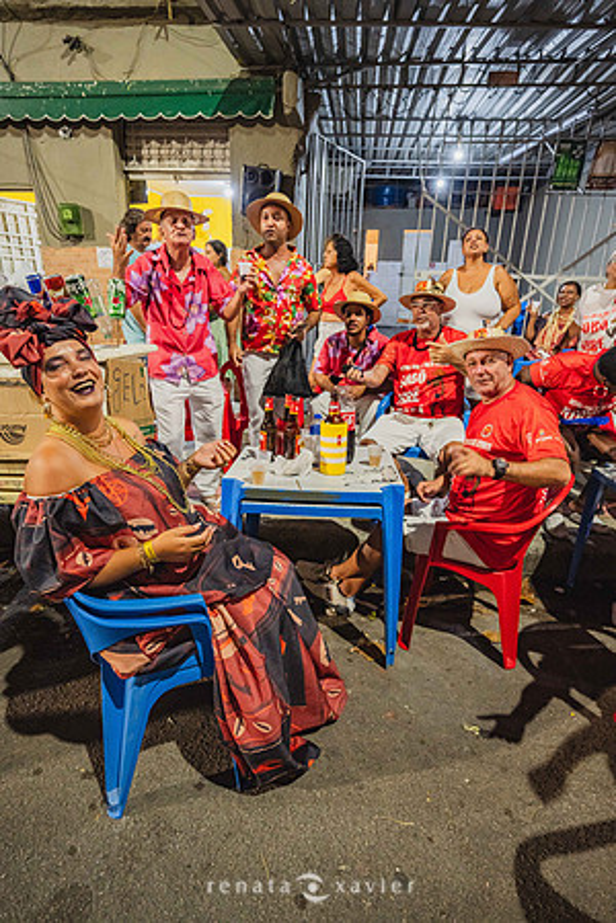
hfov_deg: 65.9
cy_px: 462
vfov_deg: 88.4
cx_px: 308
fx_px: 475
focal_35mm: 18
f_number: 4
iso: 1250
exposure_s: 1/80
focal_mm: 18.5
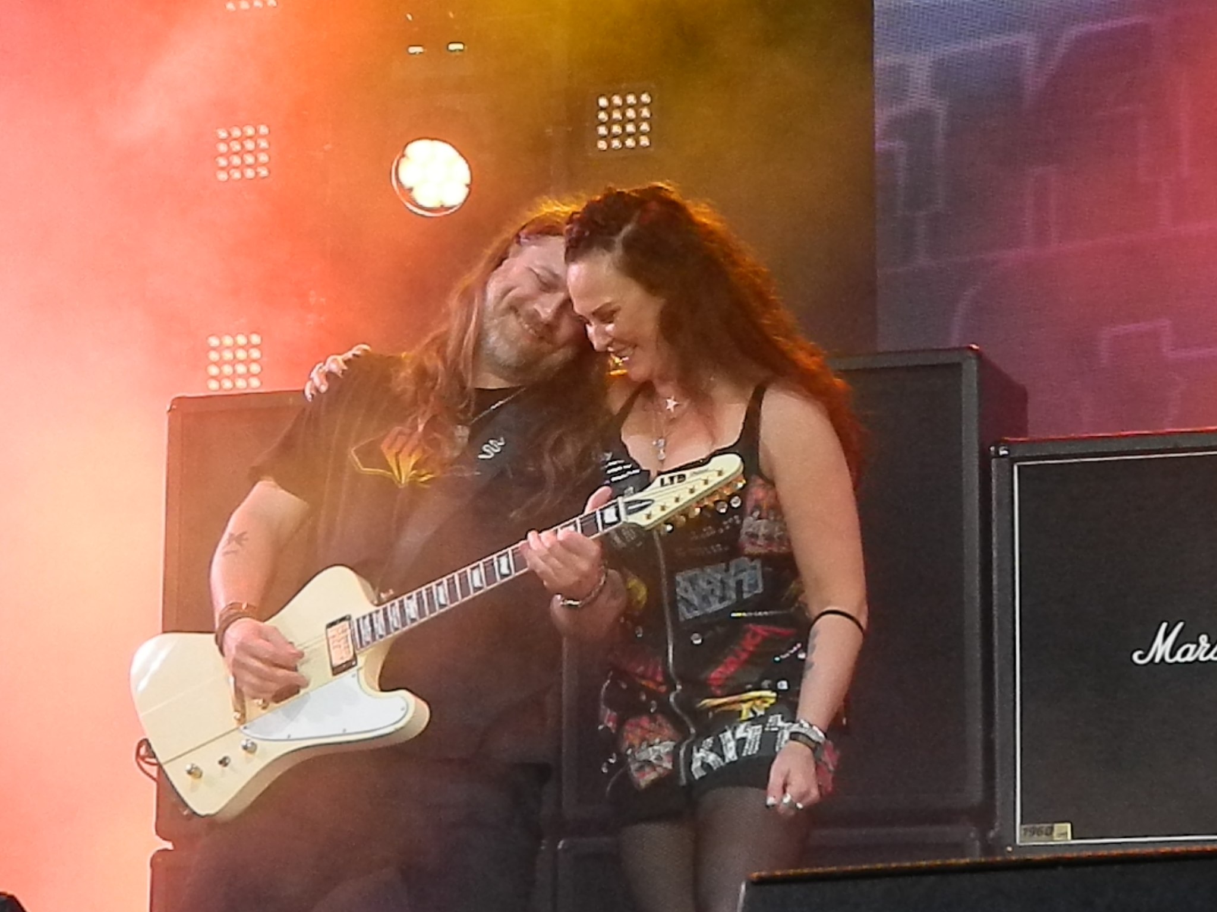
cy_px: 456
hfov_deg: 15.3
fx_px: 4535
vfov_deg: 11.5
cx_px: 608
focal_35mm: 129
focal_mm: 23.2
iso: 800
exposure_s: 1/200
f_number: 4.7
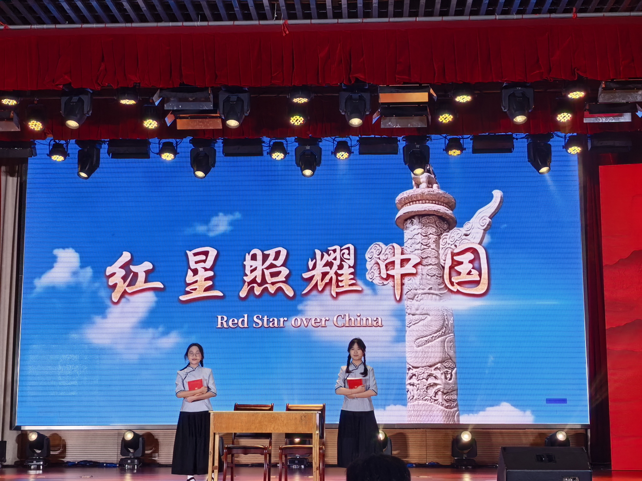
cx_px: 321
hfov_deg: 32.7
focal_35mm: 59
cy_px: 240
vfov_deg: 24.8
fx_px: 1094
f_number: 1.6
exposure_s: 1/126
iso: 50
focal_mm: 8.5
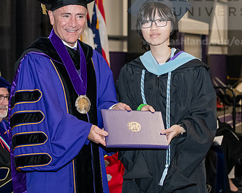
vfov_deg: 13.5
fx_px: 816
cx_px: 109
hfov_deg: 16.9
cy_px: 57
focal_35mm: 114
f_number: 5.6
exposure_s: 1/200
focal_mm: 70
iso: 2500
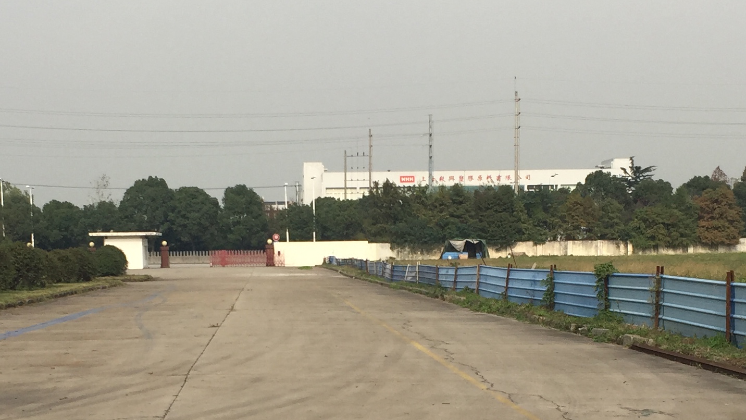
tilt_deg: -2.6
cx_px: 354
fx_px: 1424
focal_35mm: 72
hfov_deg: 29.3
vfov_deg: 16.6
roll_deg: +0.8
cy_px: 349
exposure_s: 1/2475
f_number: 2.2
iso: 32
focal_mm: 4.15
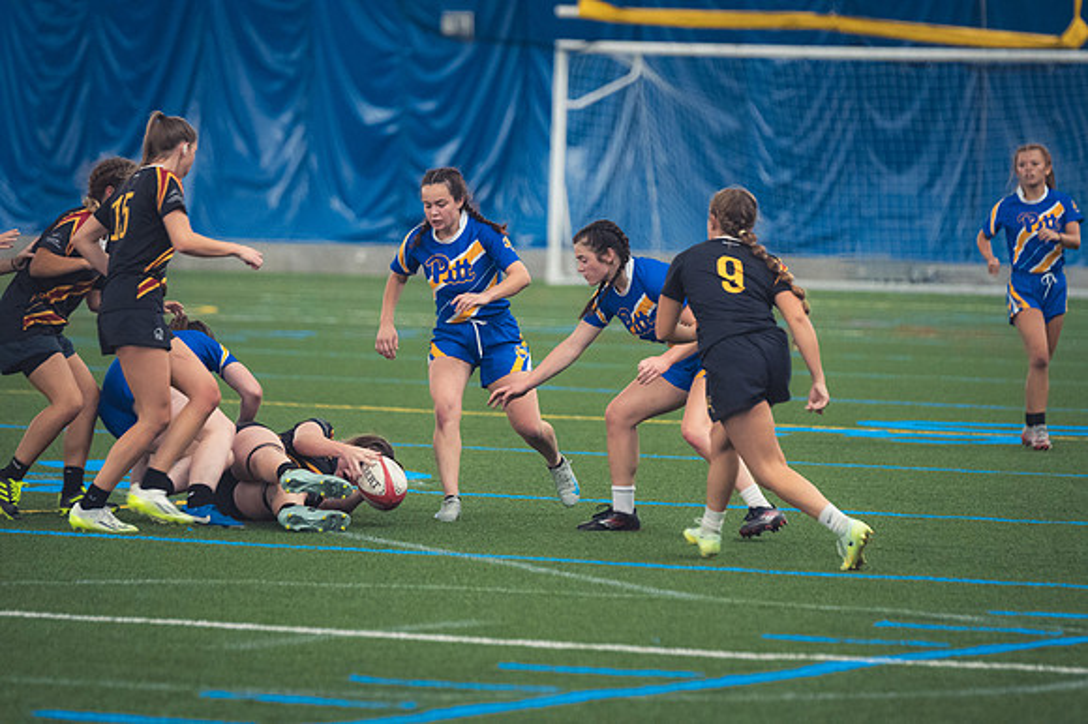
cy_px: 362
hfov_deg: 7.6
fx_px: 8155
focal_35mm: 270
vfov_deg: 5.1
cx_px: 544
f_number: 2.8
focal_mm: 180
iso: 3200
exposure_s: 1/320
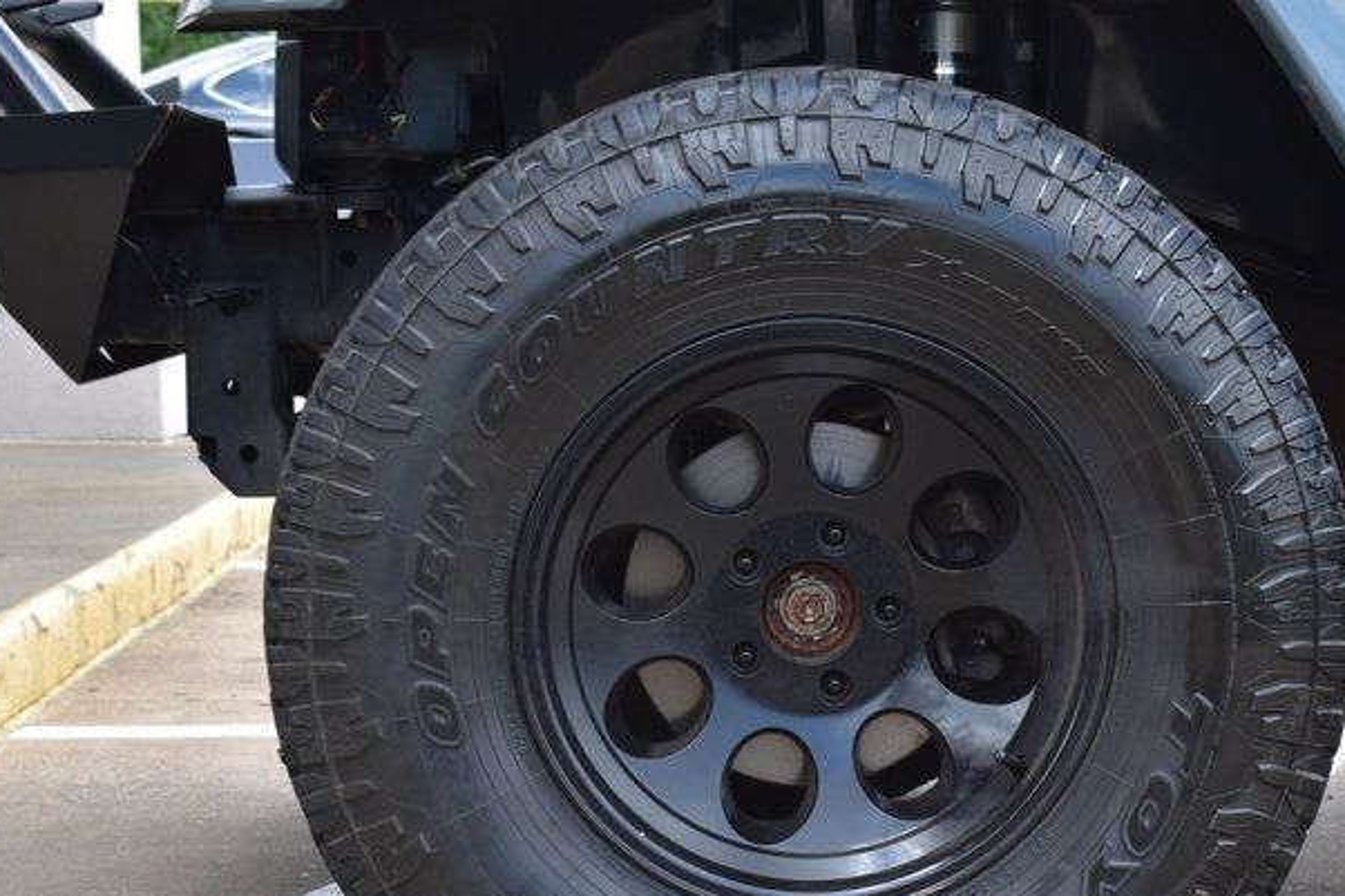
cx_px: 865
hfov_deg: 20.0
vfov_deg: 13.4
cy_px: 619
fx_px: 3810
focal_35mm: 102
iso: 400
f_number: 9
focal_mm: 40
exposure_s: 1/160
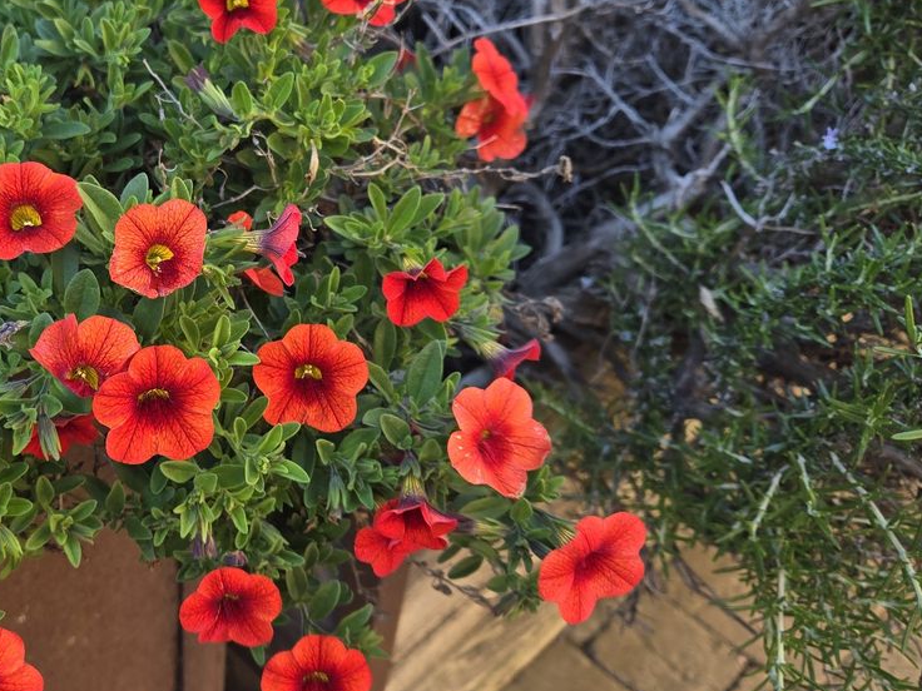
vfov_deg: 36.0
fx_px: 1065
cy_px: 349
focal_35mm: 40
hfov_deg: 44.8
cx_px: 203
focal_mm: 5.4
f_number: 1.8
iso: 64
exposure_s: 1/180
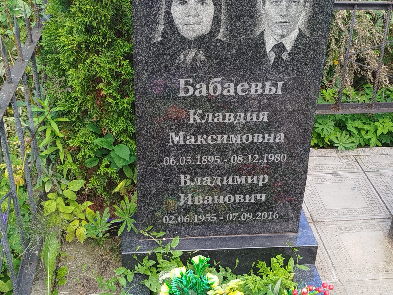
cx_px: 196
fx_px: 545
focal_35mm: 48
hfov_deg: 39.7
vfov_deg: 30.3
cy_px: 148
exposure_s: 1/100
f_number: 1.7
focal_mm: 5.31
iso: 64
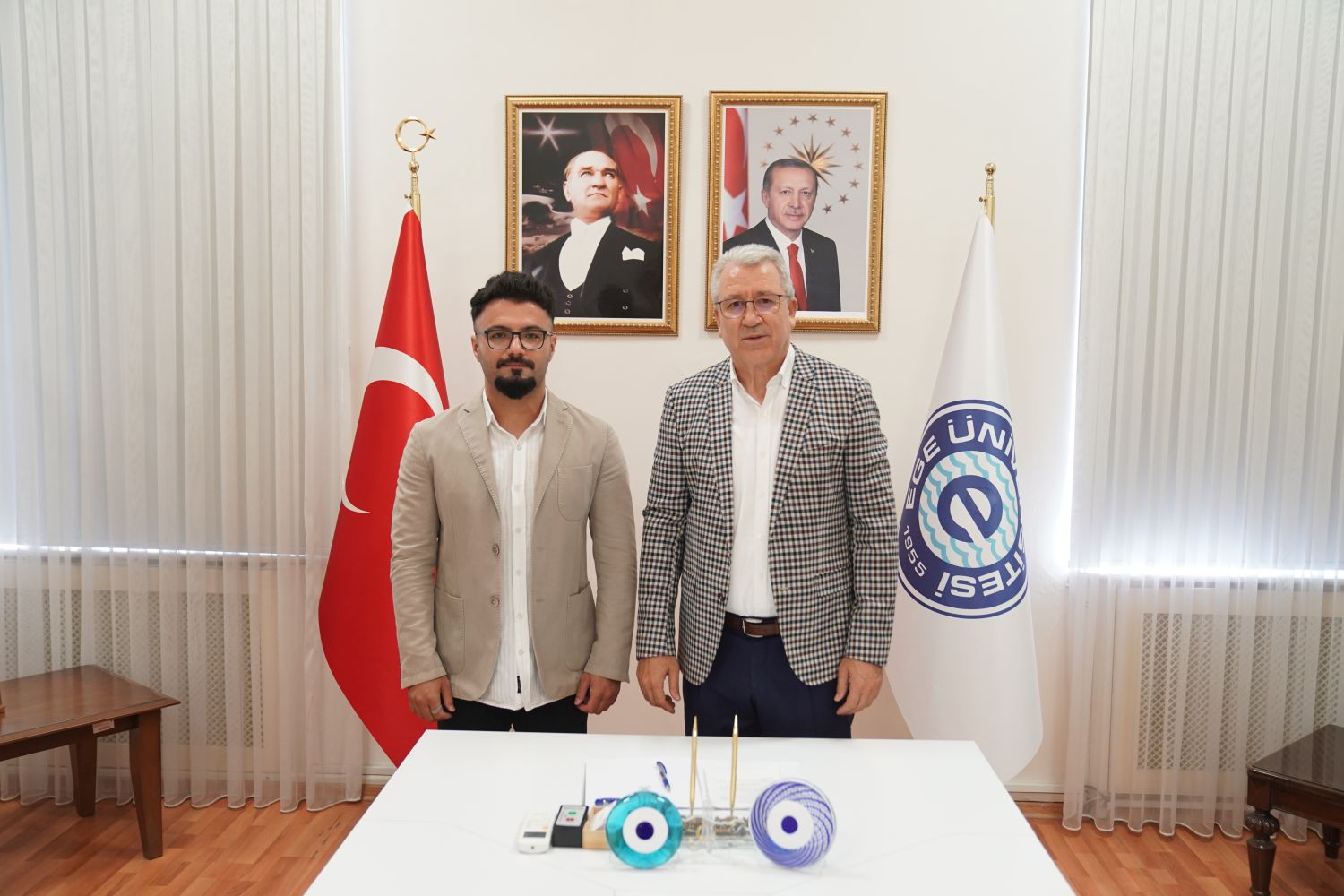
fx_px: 1195
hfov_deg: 58.7
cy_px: 448
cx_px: 672
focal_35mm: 32
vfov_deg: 41.1
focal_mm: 32
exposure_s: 1/125
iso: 1600
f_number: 3.2
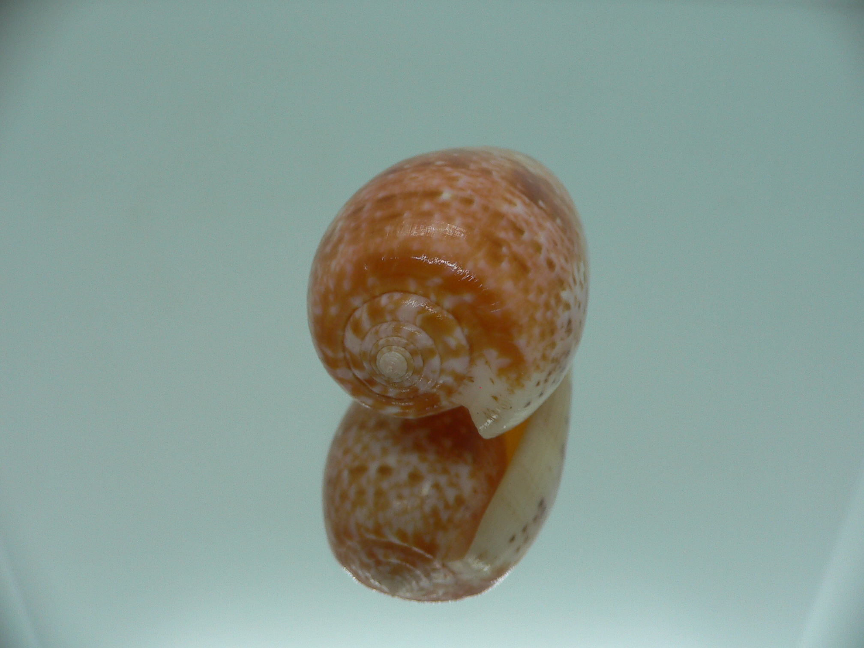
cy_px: 324
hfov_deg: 52.6
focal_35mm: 35
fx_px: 874
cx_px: 432
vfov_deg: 40.7
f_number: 2.8
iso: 80
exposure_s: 1/60
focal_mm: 4.6
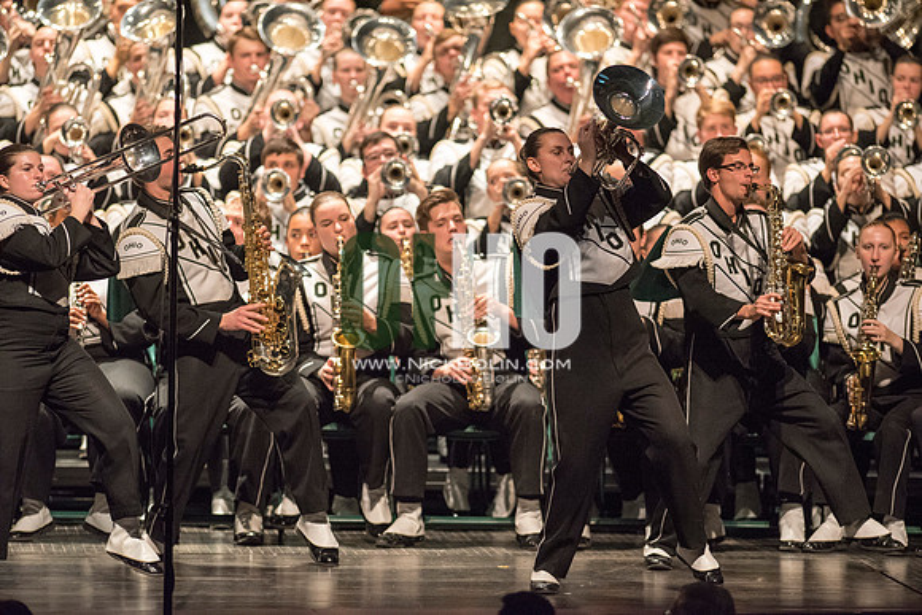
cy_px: 308
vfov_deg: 4.6
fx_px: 7685
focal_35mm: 300
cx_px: 461
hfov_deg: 6.9
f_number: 2.8
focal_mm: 300
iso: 4000
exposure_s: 1/500
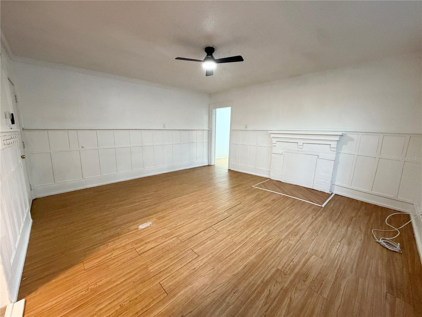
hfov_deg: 102.1
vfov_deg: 85.7
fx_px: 171
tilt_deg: -9.1
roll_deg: +0.1
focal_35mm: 14
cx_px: 211
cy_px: 158
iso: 500
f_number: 2.2
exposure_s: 1/60
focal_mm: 2.22
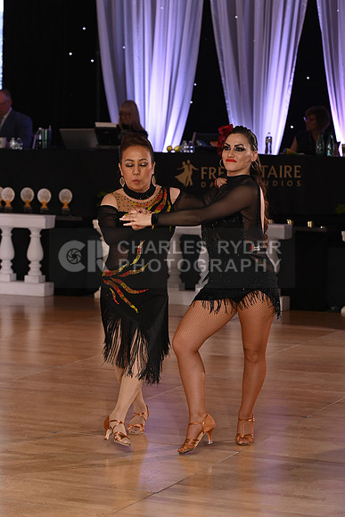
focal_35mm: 112
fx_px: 1609
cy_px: 258
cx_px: 172
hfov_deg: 12.2
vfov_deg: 18.3
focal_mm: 112
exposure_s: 1/200
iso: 2000
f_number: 5
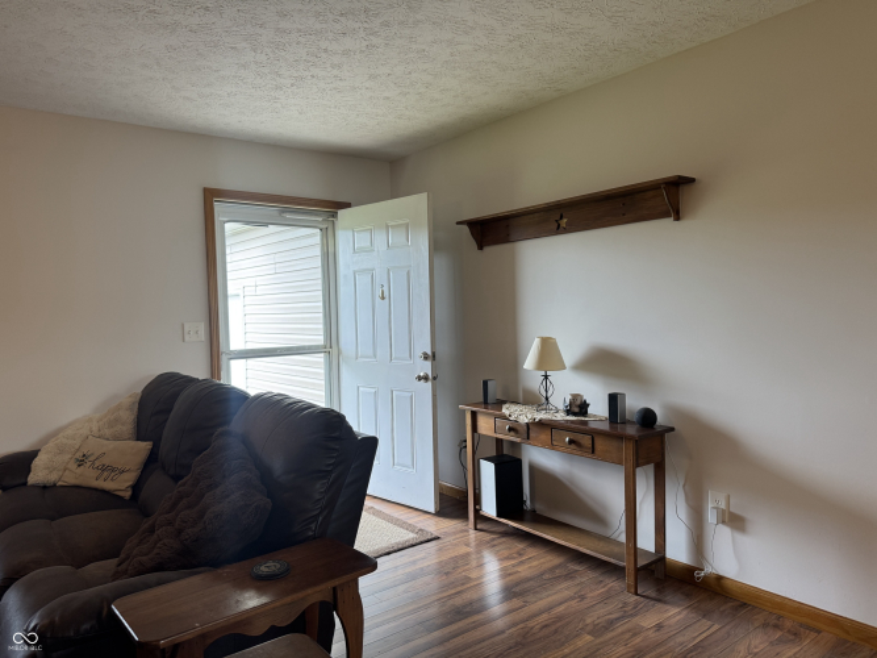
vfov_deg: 56.8
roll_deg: +2.1
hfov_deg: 71.6
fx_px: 608
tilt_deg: -2.1
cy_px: 329
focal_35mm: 24
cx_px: 438
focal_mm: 6.76
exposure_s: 1/120
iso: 125
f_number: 1.78
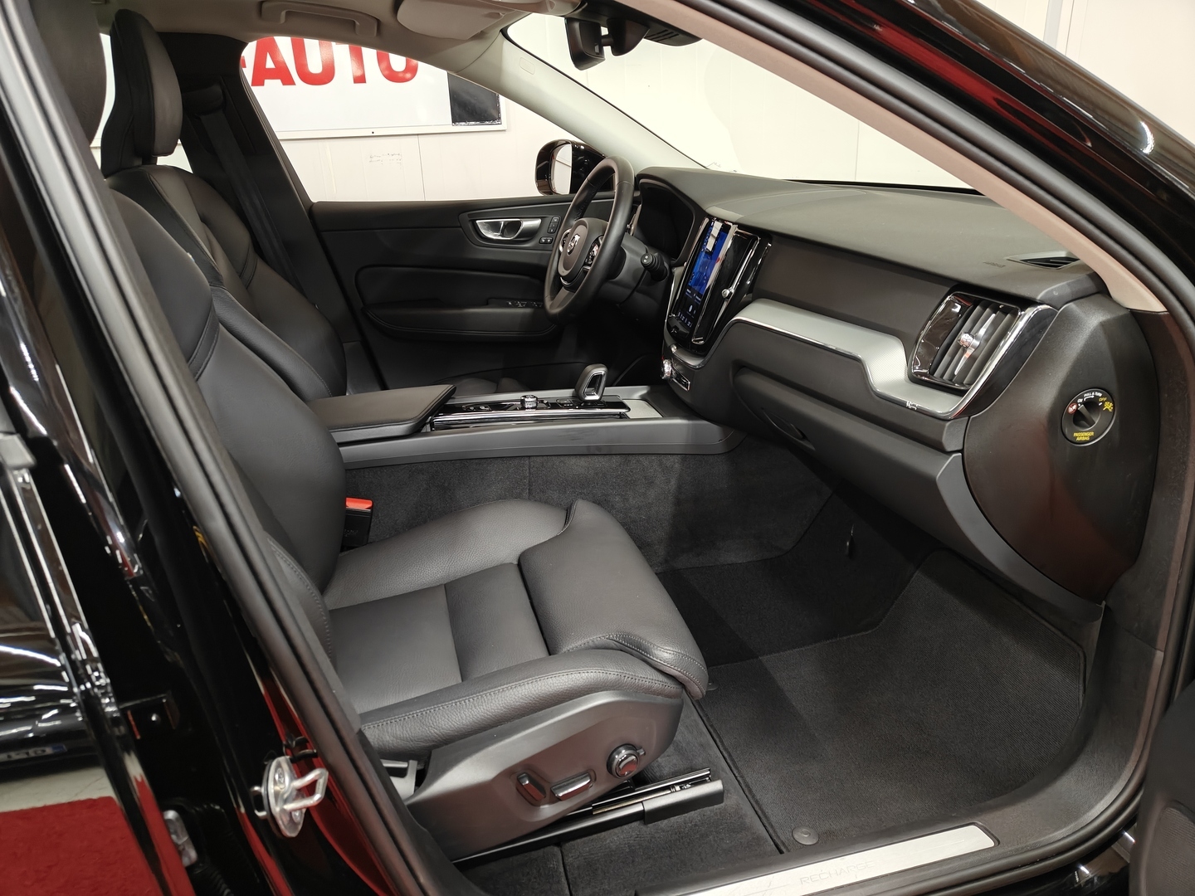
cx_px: 598
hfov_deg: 71.6
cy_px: 448
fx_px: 829
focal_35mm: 24
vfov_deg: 56.8
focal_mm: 5.59
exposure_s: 1/50
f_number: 1.8
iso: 160
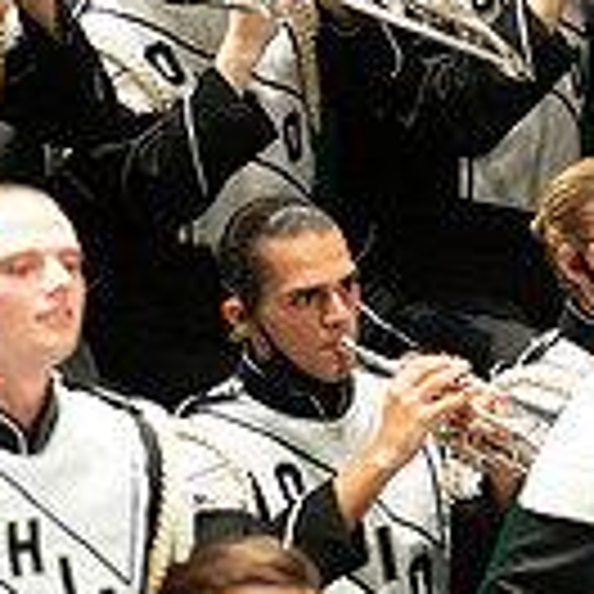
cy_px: -198
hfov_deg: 1.6
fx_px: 21763
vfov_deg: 1.6
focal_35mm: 1121
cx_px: 878
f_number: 2.8
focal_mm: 300
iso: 3200
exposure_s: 1/500
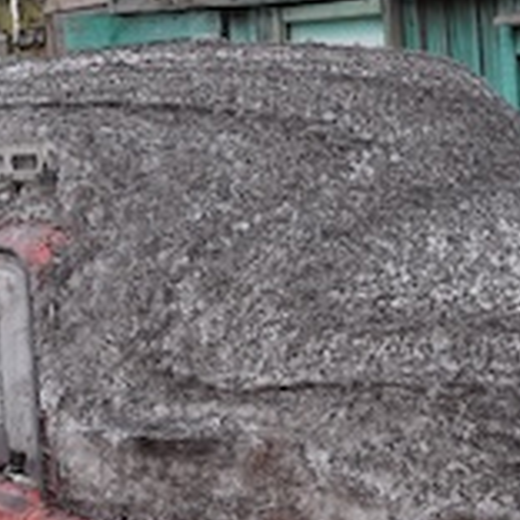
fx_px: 2331
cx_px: 413
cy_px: 432
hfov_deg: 12.7
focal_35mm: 137
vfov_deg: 12.7
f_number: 6.3
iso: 100
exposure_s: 1/80
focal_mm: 21
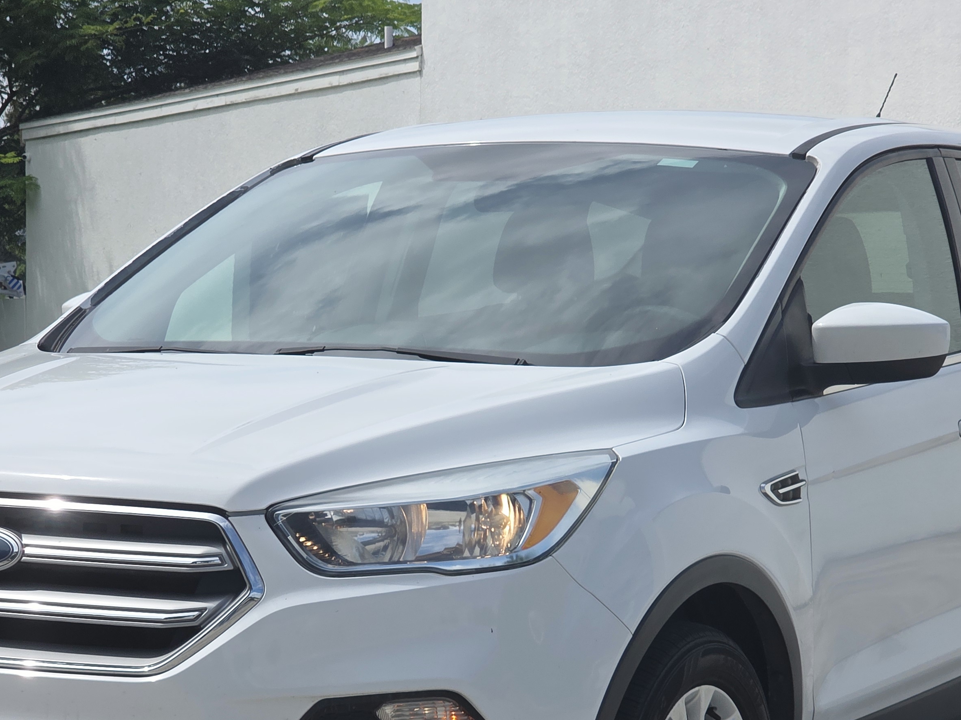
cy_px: 597
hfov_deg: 16.8
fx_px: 3248
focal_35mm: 117
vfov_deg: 12.6
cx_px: 462
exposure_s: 1/2790
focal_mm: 7.9
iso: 50
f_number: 2.4
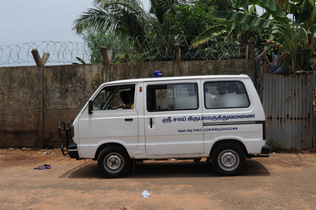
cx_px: 158
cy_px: 105
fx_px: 351
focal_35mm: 40
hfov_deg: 48.5
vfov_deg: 33.3
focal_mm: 40
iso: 250
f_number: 11
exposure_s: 1/500
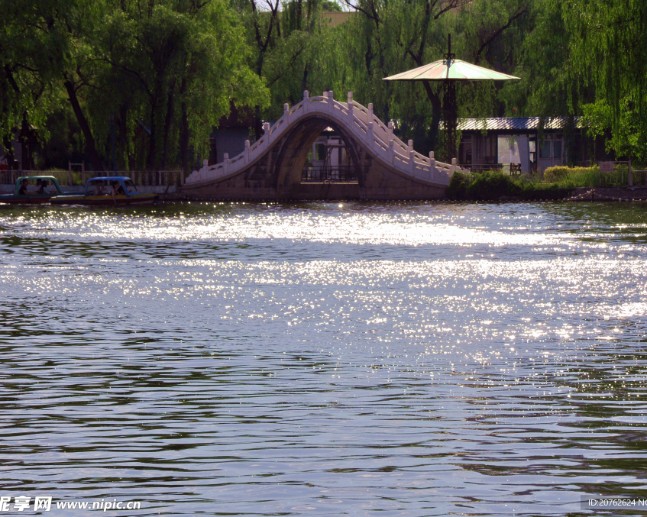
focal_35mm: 179
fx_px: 3418
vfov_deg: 8.7
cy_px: 258
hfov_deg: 10.8
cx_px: 370
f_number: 11
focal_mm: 105
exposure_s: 1/640
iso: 200
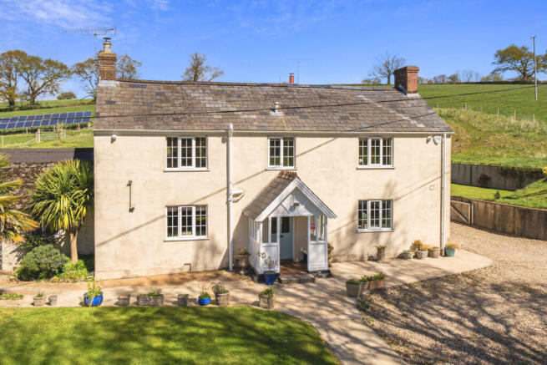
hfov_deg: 60.3
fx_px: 471
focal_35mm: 31
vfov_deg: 42.3
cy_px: 182
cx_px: 274
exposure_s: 1/1000
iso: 400
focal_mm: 21
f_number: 8
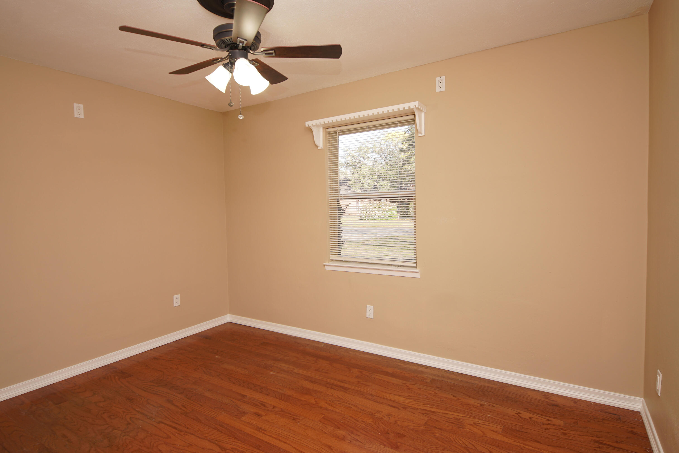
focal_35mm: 18
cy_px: 226
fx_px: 340
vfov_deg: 67.4
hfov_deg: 90.0
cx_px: 340
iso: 125
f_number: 4.5
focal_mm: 12
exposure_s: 1/60
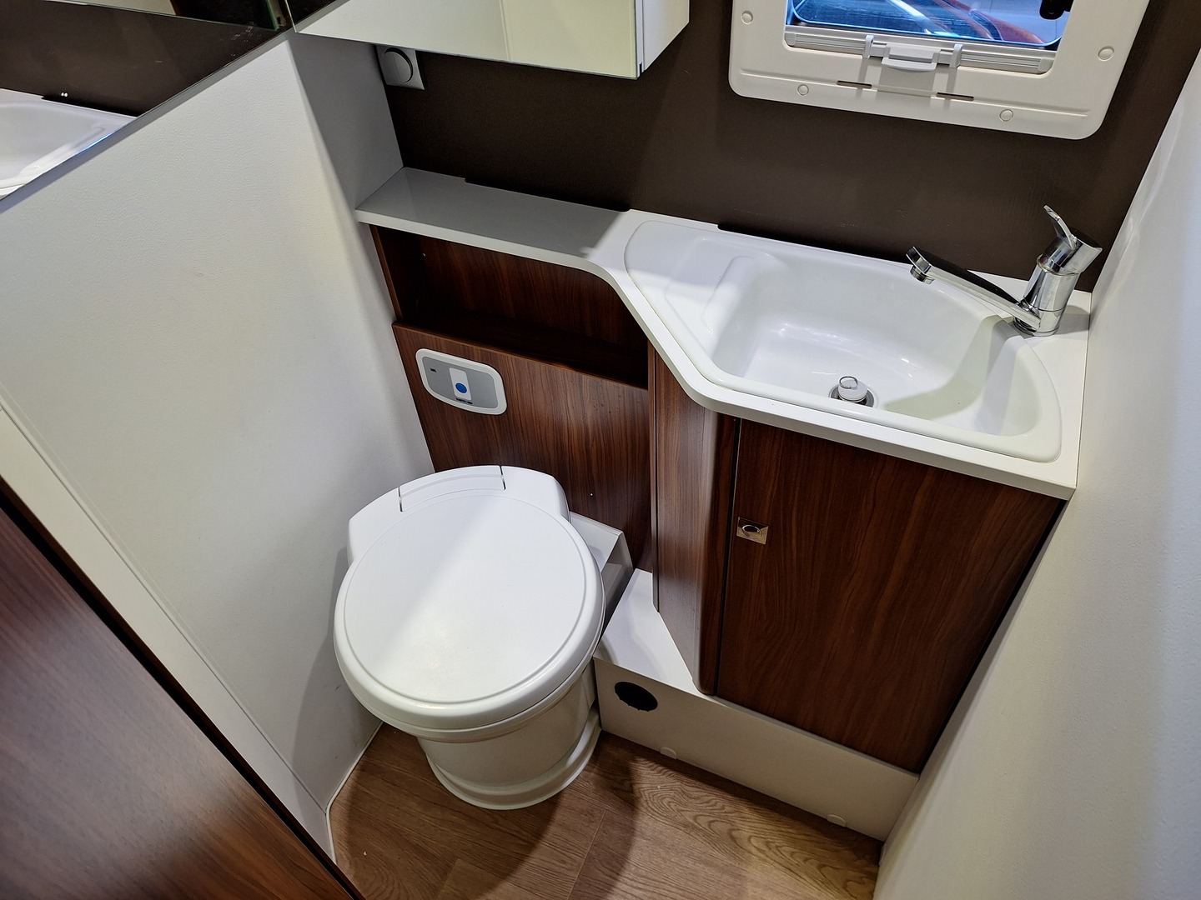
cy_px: 450
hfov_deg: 73.9
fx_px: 798
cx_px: 600
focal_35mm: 23
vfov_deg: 58.9
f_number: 1.8
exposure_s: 1/50
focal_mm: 5.54
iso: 80
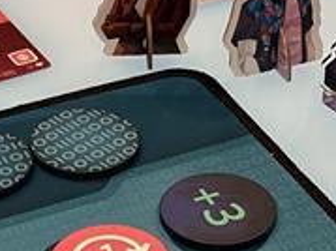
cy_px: 339
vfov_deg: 11.5
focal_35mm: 125
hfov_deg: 15.8
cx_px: 160
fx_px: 1212
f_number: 1.8
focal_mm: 3.99
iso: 80
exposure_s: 1/71
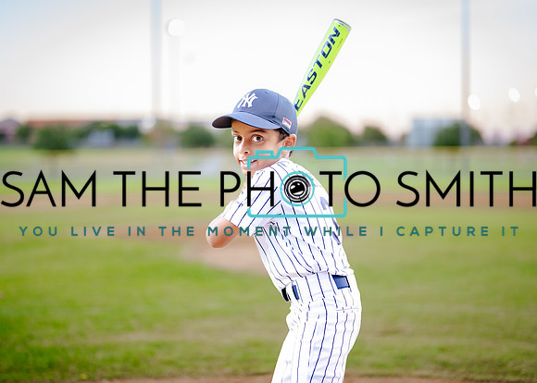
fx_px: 935
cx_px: 266
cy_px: 204
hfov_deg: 32.0
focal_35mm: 61
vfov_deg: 23.2
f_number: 1.2
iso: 500
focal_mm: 50
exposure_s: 1/500
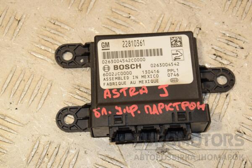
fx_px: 693
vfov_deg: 13.8
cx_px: 126
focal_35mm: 99
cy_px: 84
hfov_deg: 20.6
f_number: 9
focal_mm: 66
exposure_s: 1/200
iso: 800
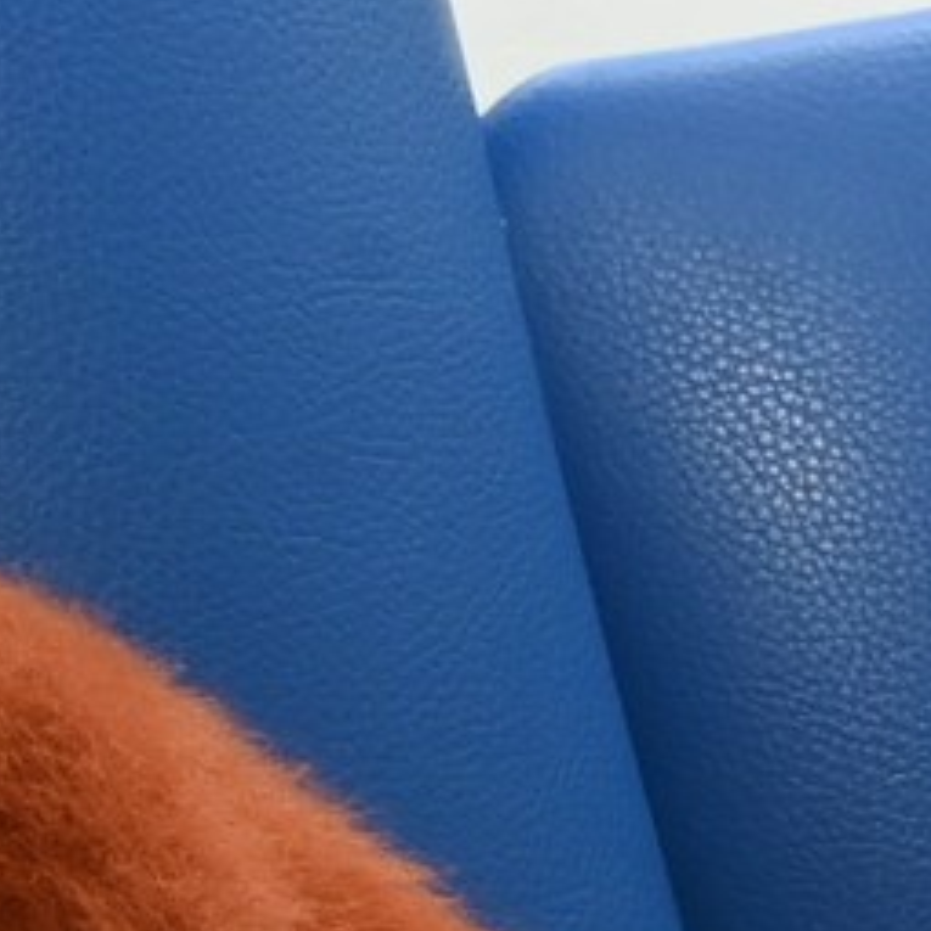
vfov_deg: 6.3
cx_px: 3563
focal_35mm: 251
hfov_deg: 6.0
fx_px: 7645
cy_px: 2963
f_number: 11
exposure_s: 1/200
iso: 1250
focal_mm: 29.5
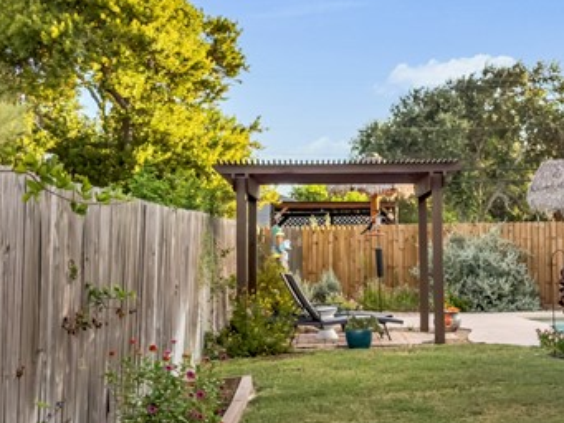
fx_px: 1467
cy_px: 264
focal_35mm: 90
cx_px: 514
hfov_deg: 21.3
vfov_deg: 16.4
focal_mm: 6.76
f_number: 1.8
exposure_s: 1/2400
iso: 64
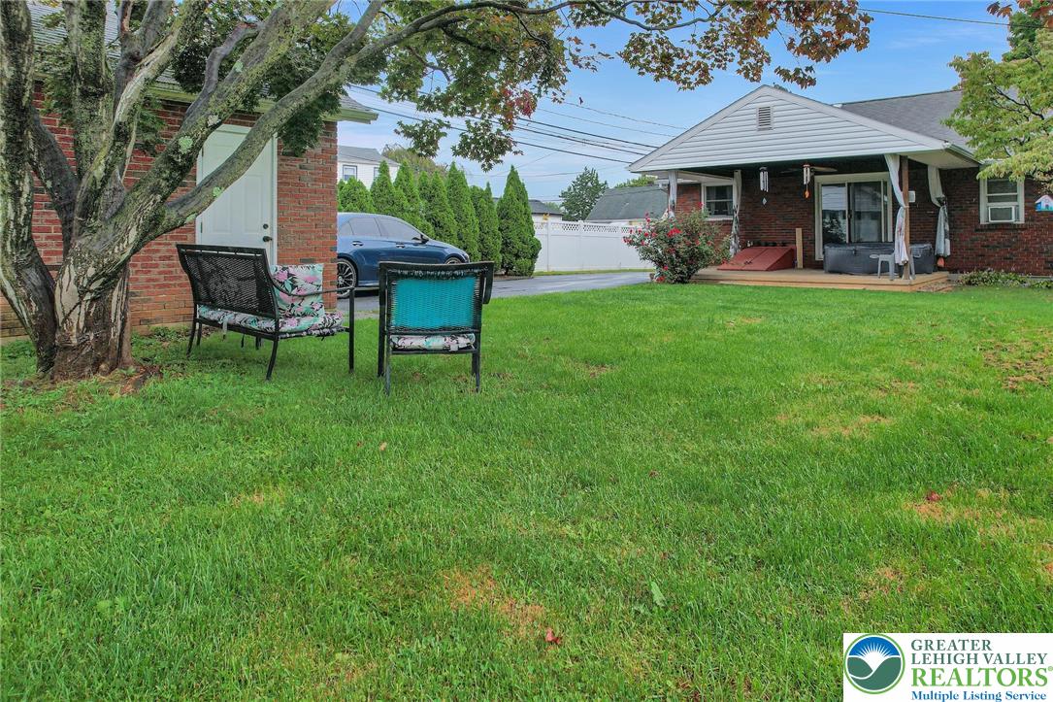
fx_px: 643
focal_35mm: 22
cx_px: 526
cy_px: 351
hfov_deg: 78.6
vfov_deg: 57.2
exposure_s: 1/1250
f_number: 2.8
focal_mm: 8.38
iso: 100
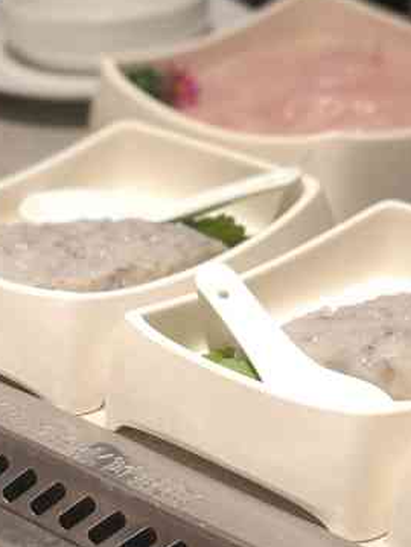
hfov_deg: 10.0
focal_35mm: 148
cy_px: 519
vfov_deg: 13.2
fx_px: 2339
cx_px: 170
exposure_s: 1/30
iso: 125
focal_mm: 6.6
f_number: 2.8
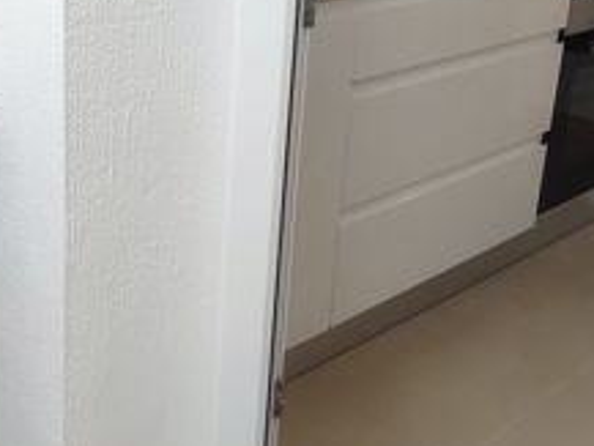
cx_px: 92
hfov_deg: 35.2
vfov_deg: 27.3
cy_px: 70
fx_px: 893
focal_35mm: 52
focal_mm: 1.65
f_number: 2.2
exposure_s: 1/124
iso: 50
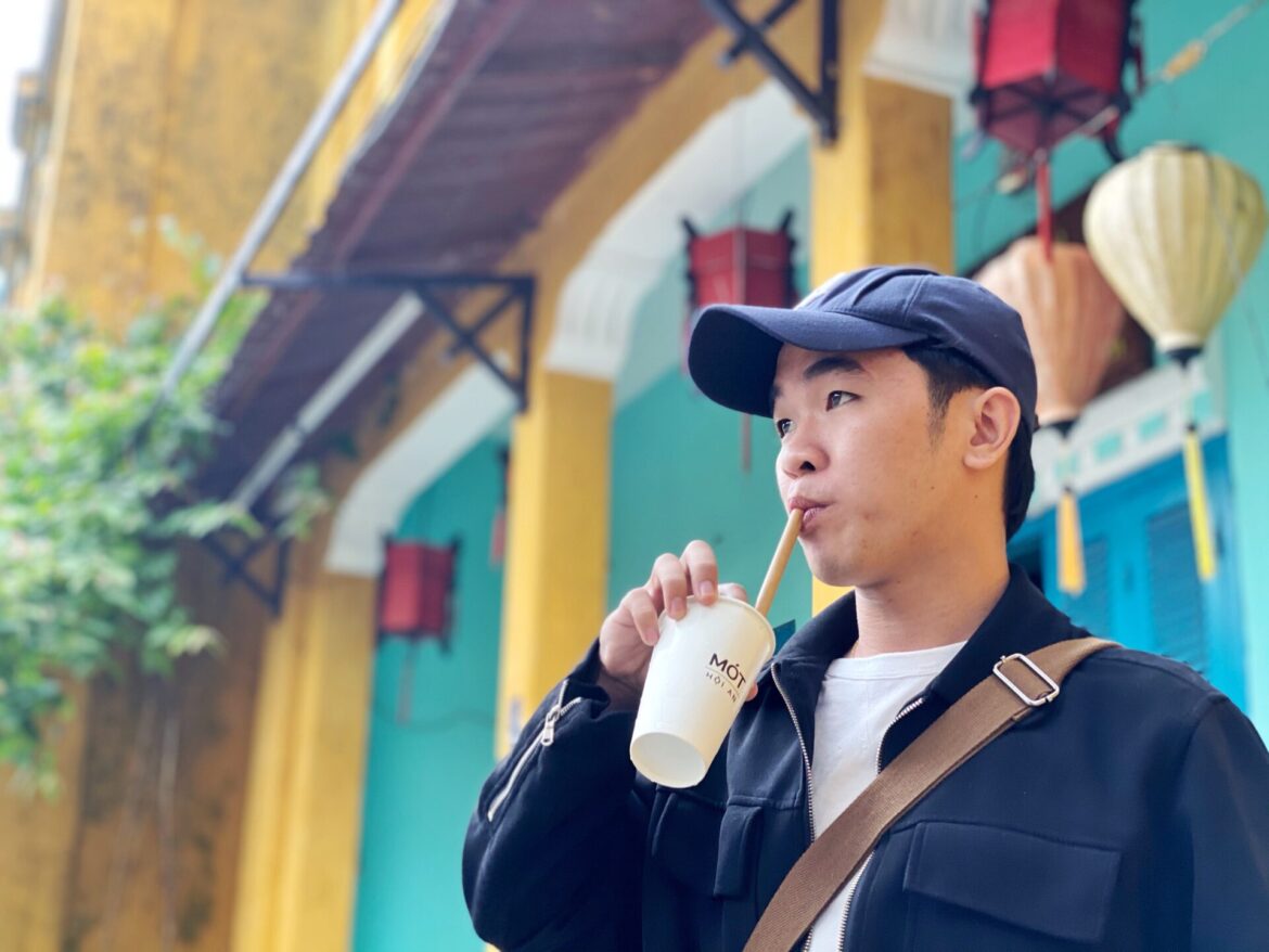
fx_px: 1907
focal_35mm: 52
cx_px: 634
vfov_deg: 28.0
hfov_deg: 36.8
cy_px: 476
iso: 80
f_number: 2
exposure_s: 1/122
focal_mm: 6
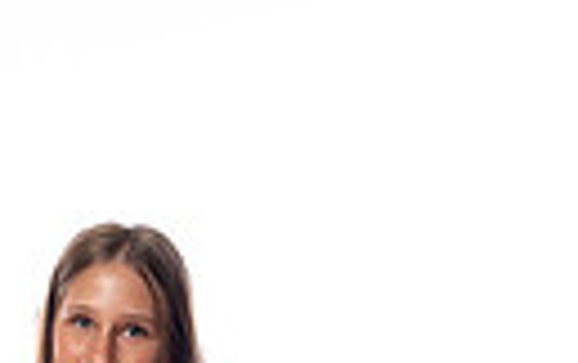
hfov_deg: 11.7
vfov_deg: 7.0
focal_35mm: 178
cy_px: 860
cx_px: 49
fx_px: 2808
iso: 640
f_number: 5.6
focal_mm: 50
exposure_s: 1/250
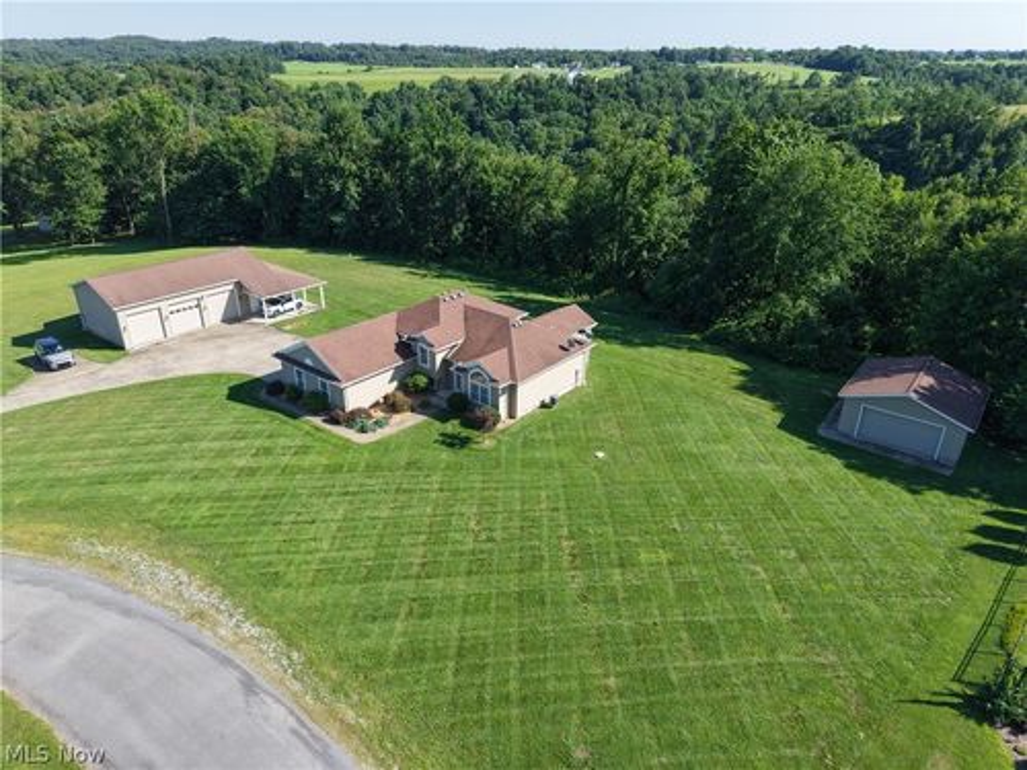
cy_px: 385
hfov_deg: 71.6
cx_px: 514
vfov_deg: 56.8
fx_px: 712
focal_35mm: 24
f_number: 1.8
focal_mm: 8.67
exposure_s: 1/2500
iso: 200
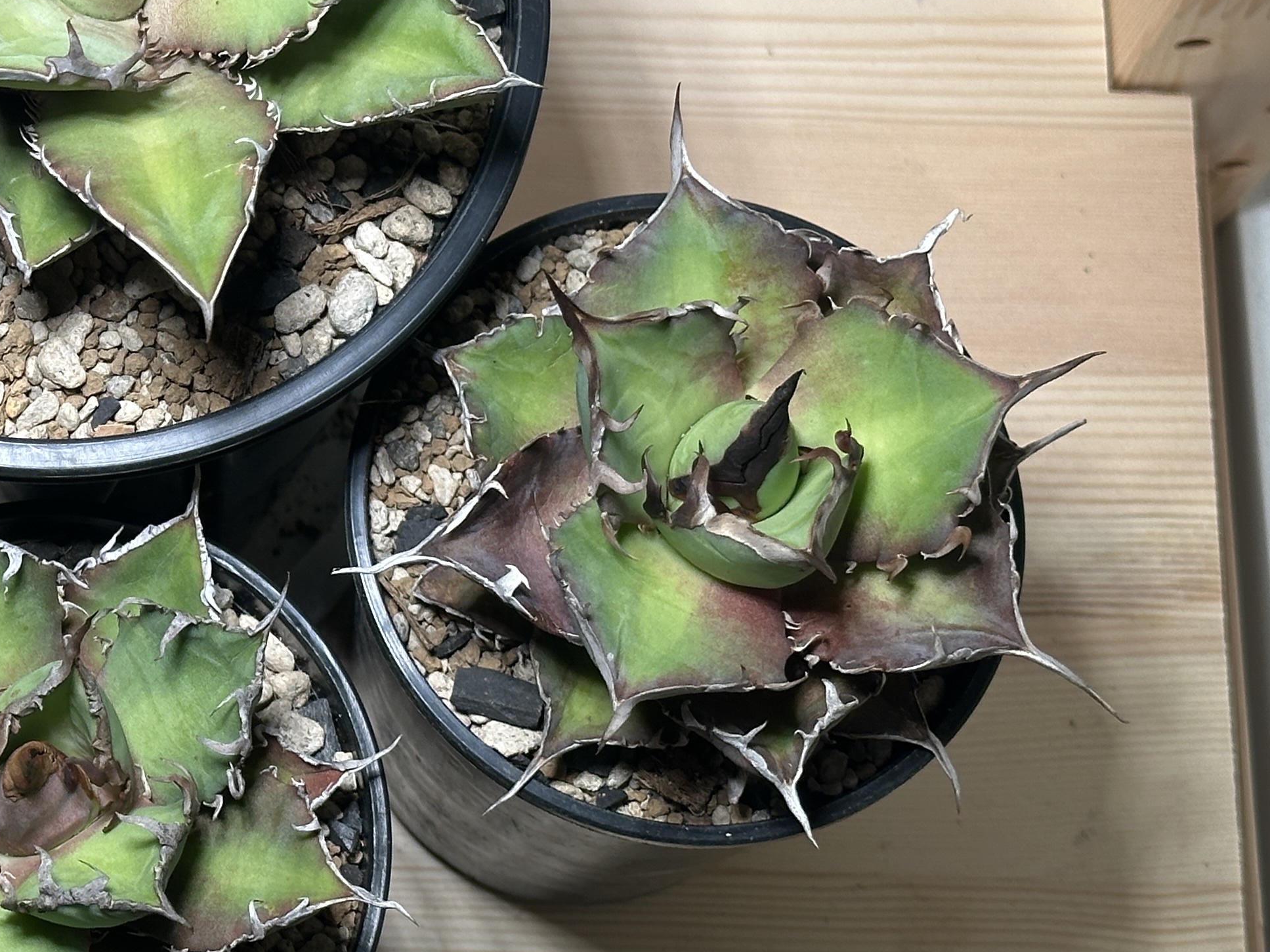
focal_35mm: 100
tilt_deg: -72.0
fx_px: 3670
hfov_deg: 19.2
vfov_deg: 14.8
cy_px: 355
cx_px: 85
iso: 64
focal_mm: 6.86
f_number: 1.78
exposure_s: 1/864
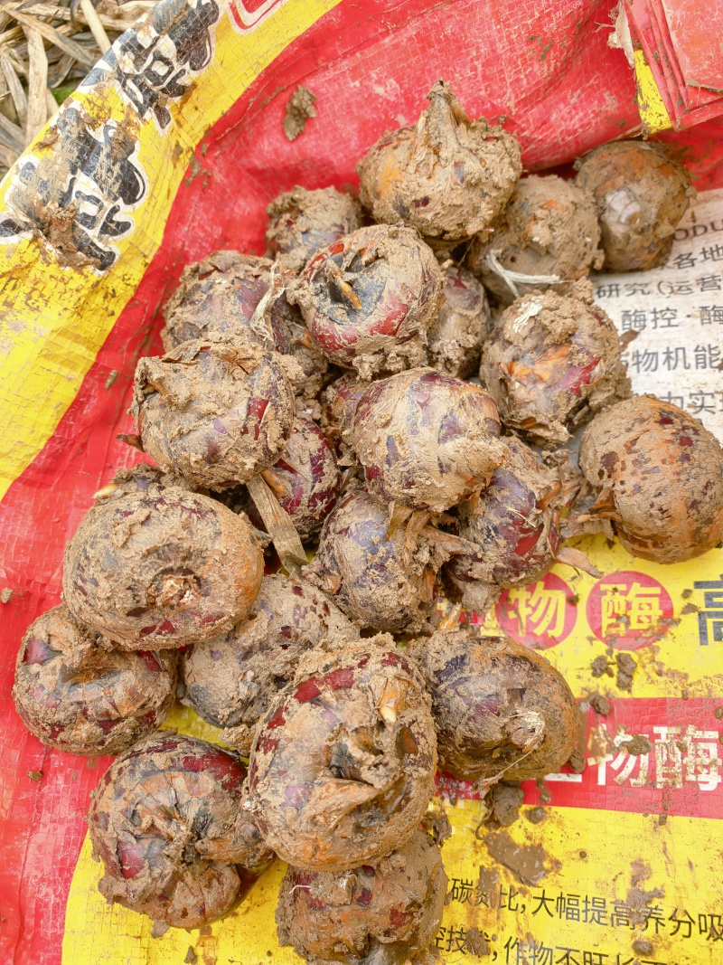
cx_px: 362
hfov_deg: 56.8
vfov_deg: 71.6
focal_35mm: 24
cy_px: 482
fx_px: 668
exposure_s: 1/105
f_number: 2.8
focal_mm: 6.98
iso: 50
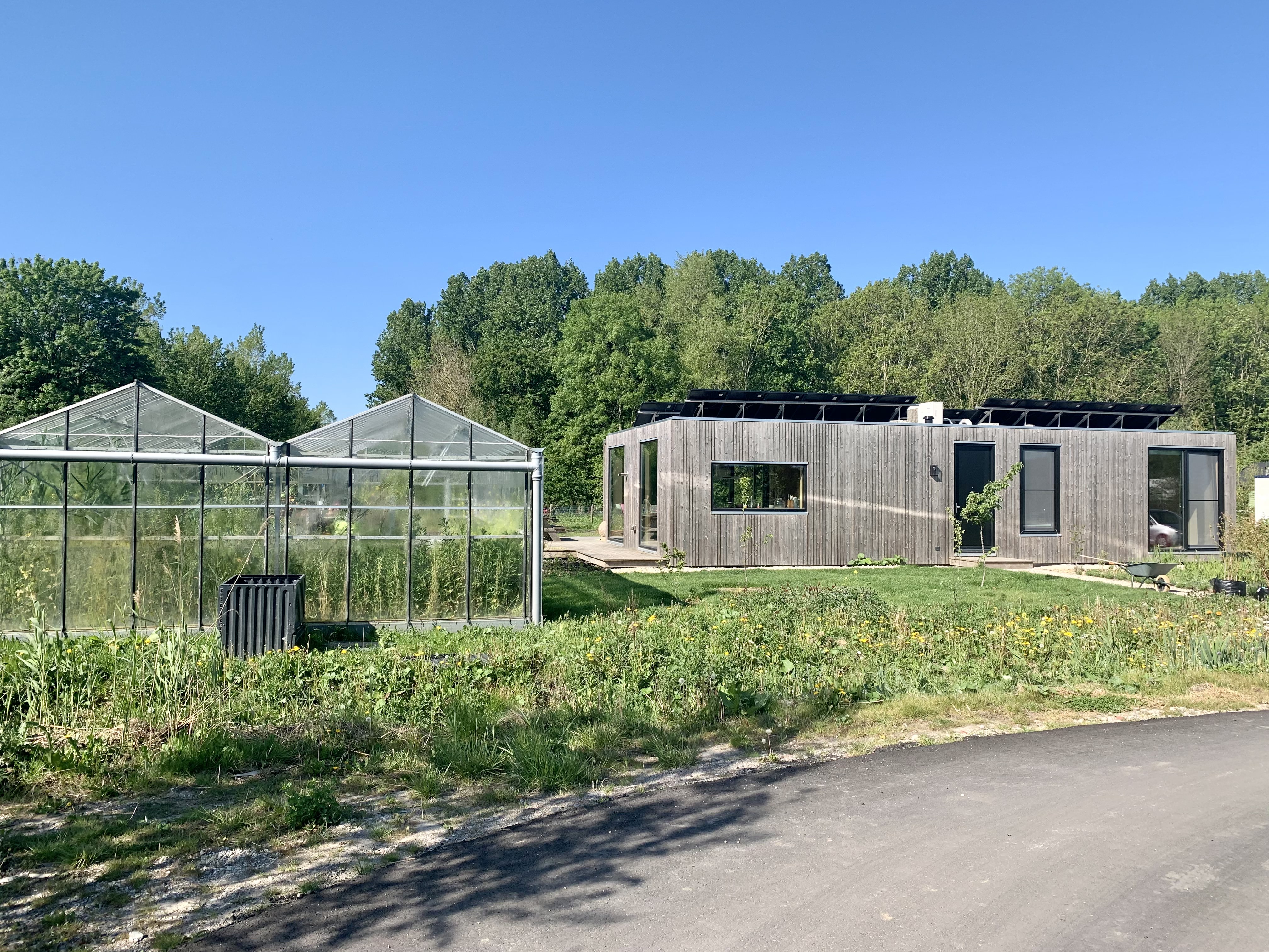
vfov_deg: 53.1
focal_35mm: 26
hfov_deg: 67.3
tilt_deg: +0.8
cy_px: 476
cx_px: 634
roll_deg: -1.1
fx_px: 953
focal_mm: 4.25
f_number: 1.8
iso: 25
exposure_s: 1/1536
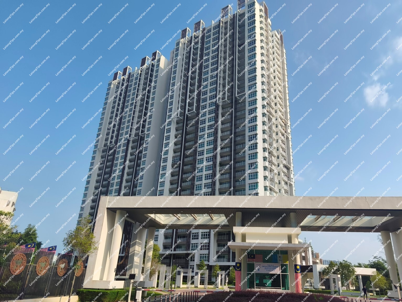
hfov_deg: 73.9
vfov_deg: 58.9
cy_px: 151
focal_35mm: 23
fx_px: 267
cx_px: 201
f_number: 1.7
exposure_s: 1/672
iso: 50
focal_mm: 6.06
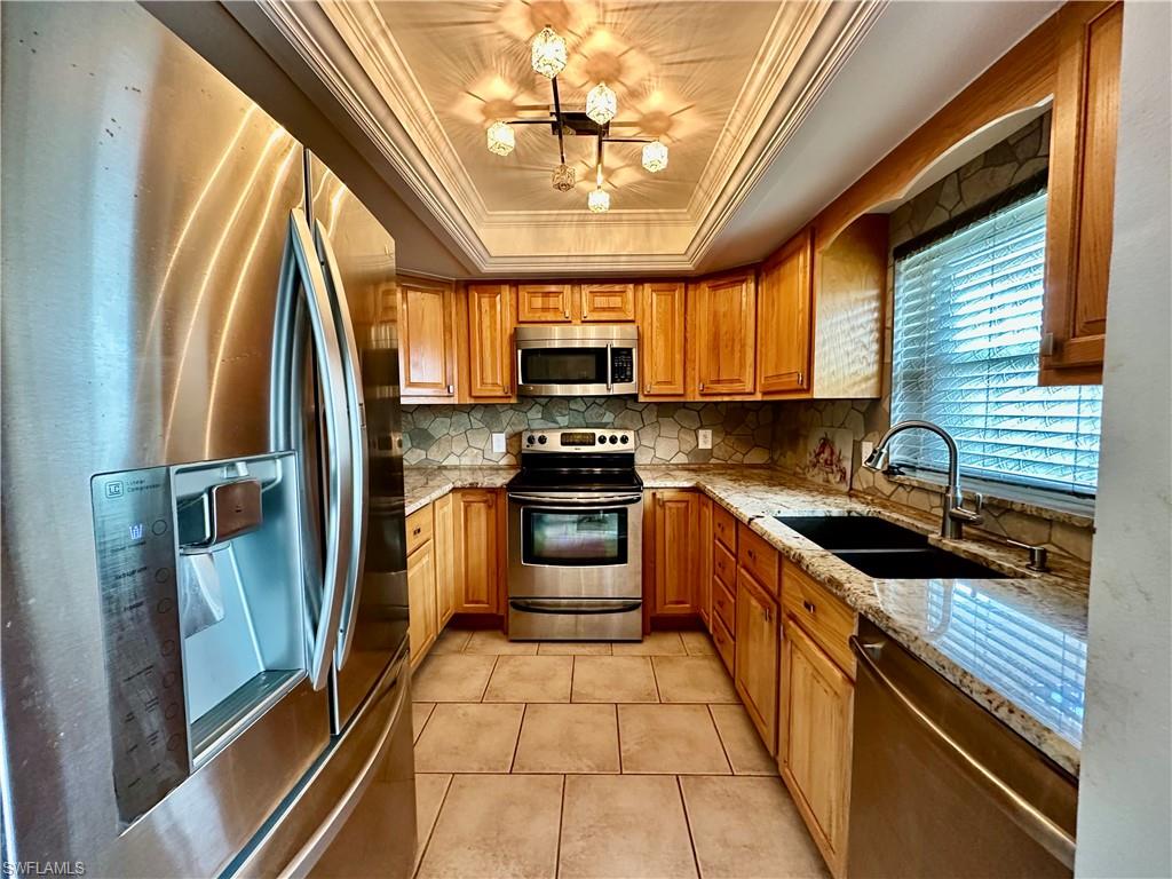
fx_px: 474
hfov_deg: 102.1
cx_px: 586
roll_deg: +0.3
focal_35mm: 14
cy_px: 440
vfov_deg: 85.7
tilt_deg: -3.7
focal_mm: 2.22
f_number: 2.2
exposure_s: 1/60
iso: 500
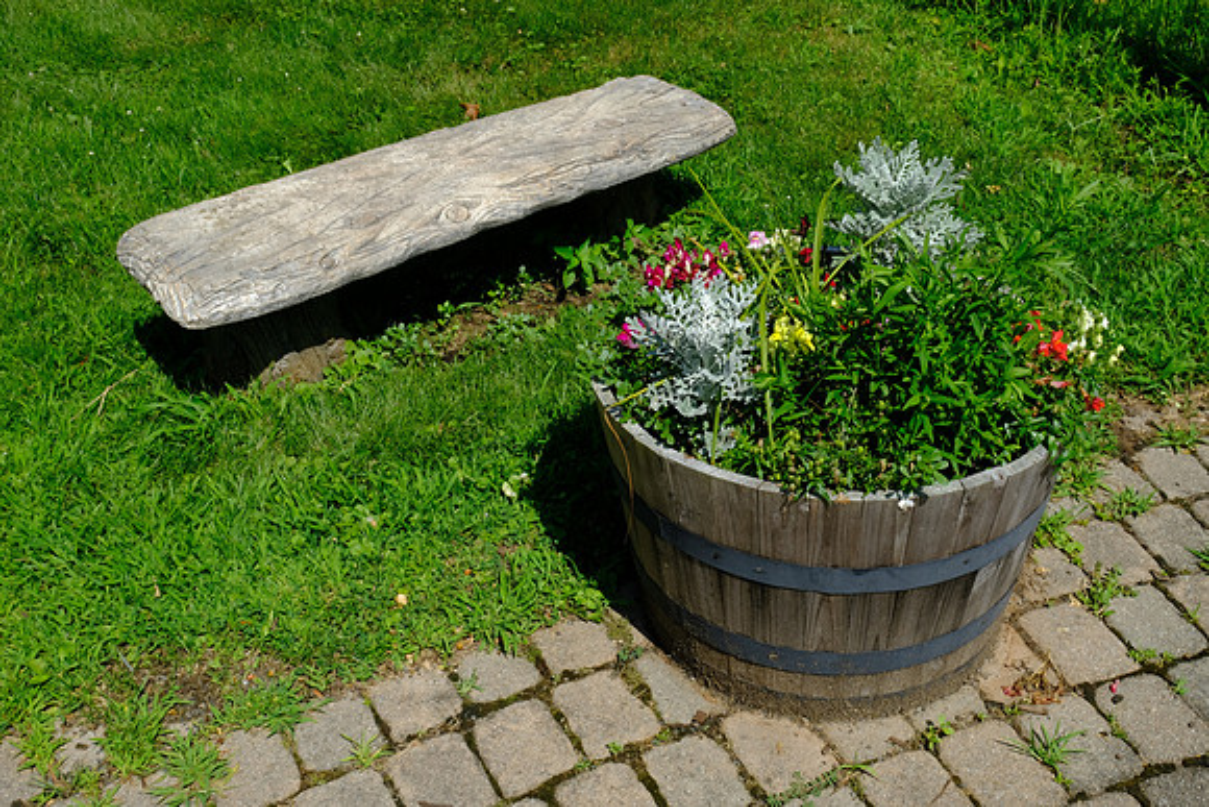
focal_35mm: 38
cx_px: 604
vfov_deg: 35.1
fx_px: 1276
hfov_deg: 50.7
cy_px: 404
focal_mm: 25.4
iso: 200
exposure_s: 1/75
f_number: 20
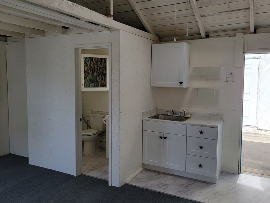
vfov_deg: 46.8
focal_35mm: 30
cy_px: 94
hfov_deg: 59.9
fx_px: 234
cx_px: 142
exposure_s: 1/465
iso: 40
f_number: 1.8
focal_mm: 5.4
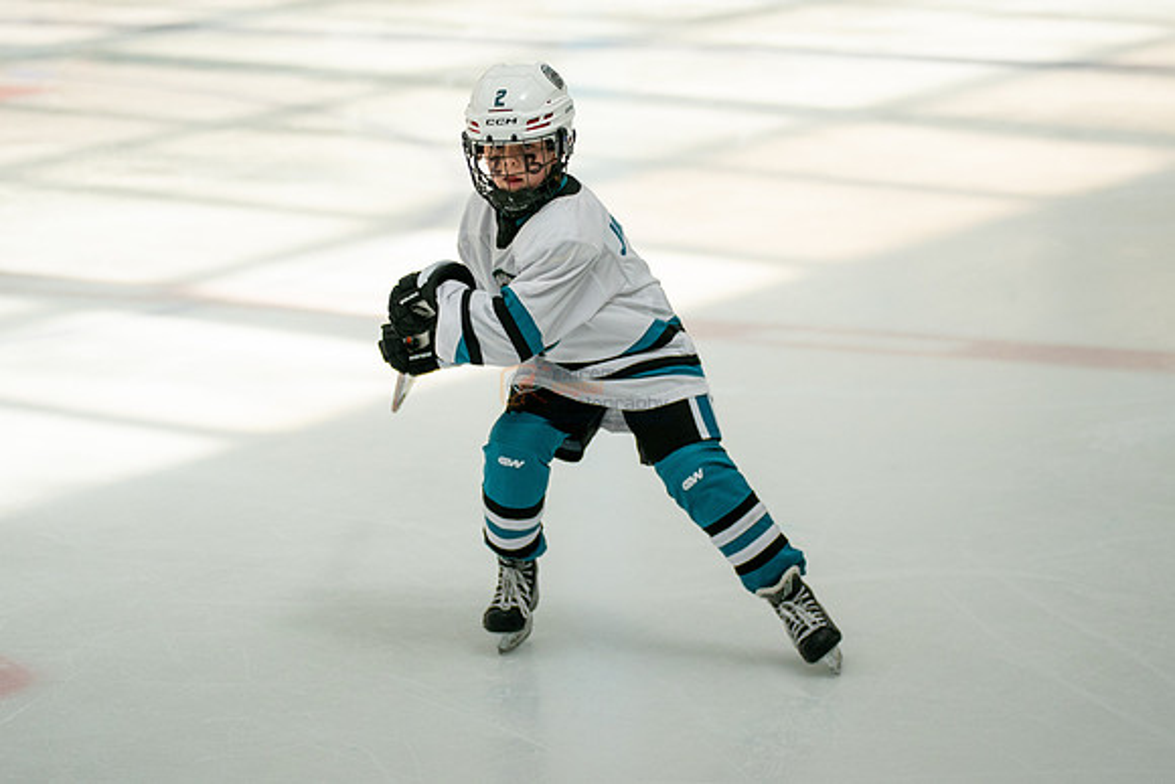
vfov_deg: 8.3
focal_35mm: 165
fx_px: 5384
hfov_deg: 12.5
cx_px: 639
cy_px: 263
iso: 1600
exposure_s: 1/5000
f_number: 3.2
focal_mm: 120
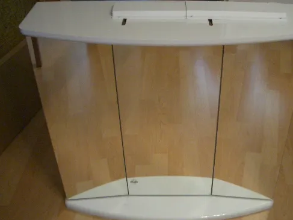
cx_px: 190
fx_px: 389
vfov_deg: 31.5
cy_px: 121
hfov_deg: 40.8
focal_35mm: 46
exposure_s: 1/15
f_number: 2.6
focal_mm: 5.8
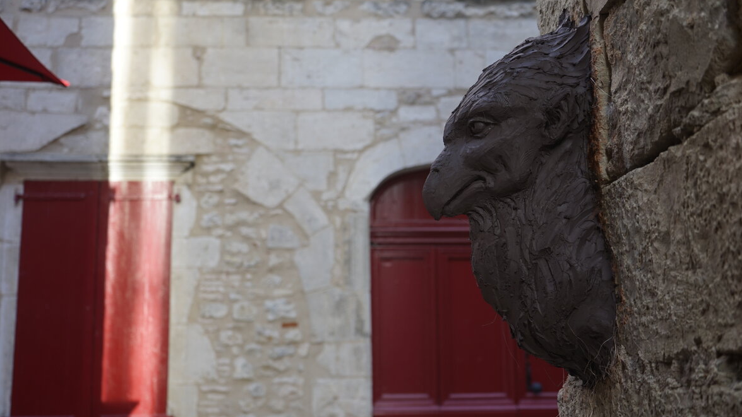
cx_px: 368
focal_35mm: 46
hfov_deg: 44.6
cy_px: 213
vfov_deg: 26.0
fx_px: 905
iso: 125
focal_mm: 43
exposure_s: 1/60
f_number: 4.5
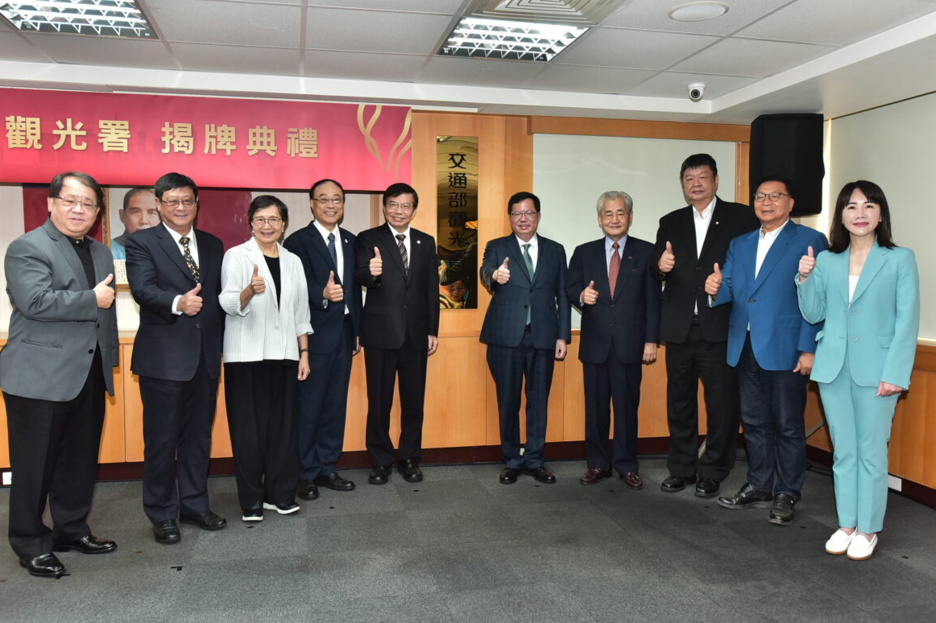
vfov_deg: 42.3
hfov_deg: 60.3
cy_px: 309
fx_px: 806
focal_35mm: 31
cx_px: 460
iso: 800
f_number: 7.1
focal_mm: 30
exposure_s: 1/100
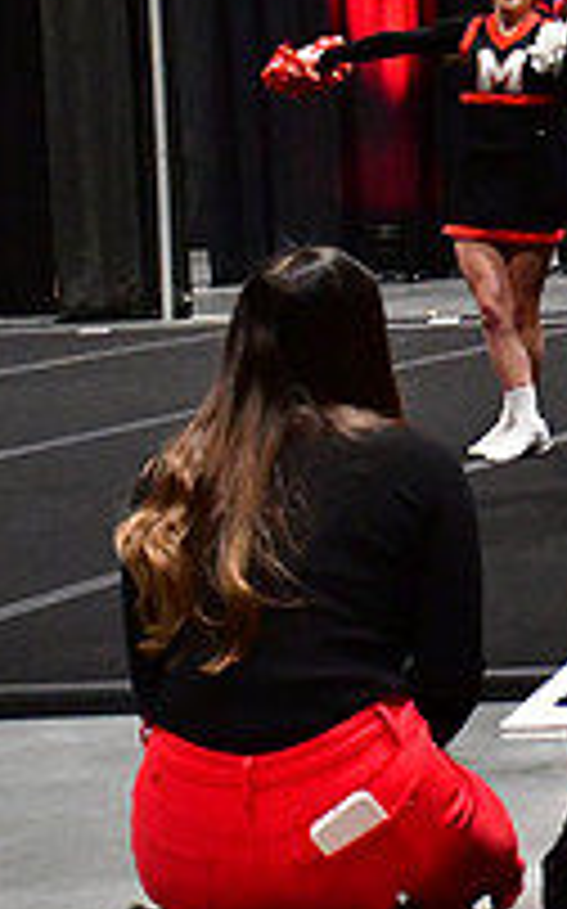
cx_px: 1296
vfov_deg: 12.5
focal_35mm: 167
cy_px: 115
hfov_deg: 7.4
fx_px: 4135
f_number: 4.2
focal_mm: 38
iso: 5600
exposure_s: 1/400
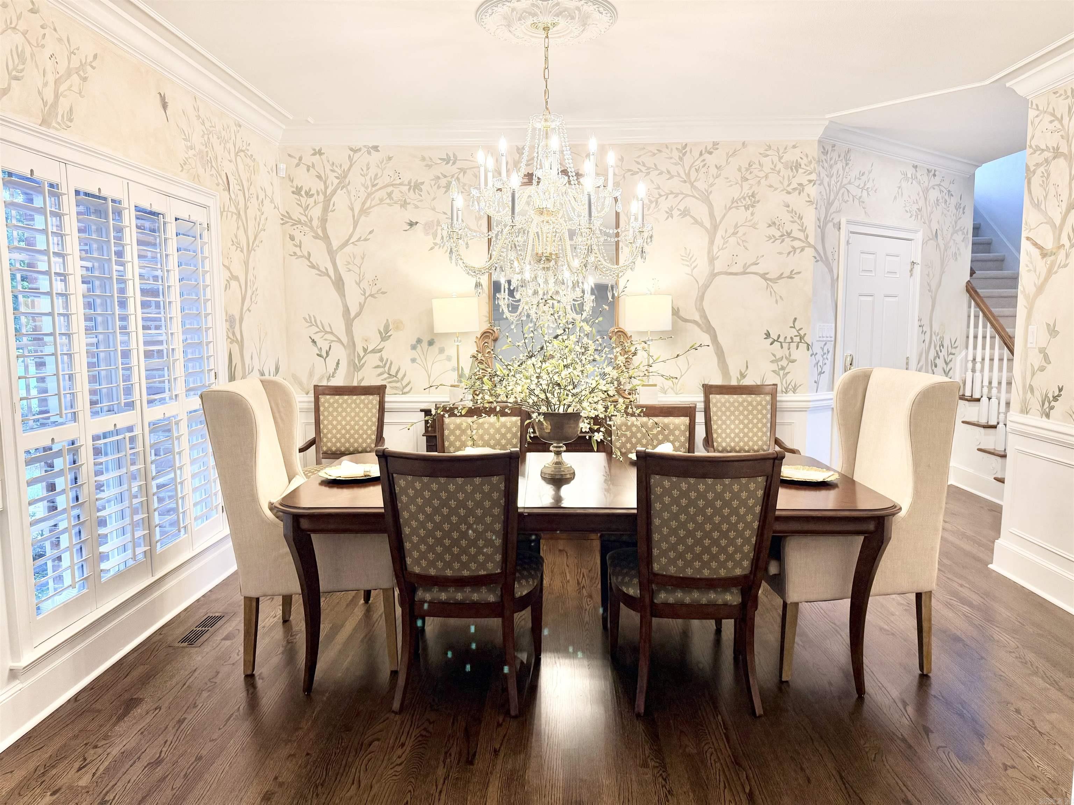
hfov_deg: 71.6
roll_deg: -0.1
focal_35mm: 24
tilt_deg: -6.1
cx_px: 537
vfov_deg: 56.8
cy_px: 402
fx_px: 745
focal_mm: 6.76
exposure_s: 1/120
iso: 160
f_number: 1.78
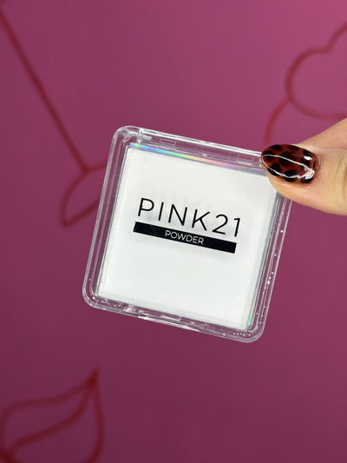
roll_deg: -3.7
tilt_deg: -11.0
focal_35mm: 48
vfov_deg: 39.6
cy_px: 232
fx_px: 641
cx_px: 174
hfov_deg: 30.3
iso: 50
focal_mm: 6.76
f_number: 1.78
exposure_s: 1/100
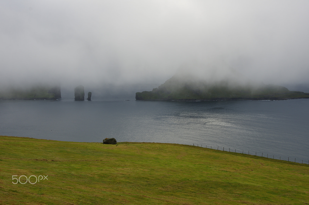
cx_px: 154
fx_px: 369
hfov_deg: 45.5
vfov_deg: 31.1
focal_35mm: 43
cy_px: 102
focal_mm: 29
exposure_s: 1/125
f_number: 11
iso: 100
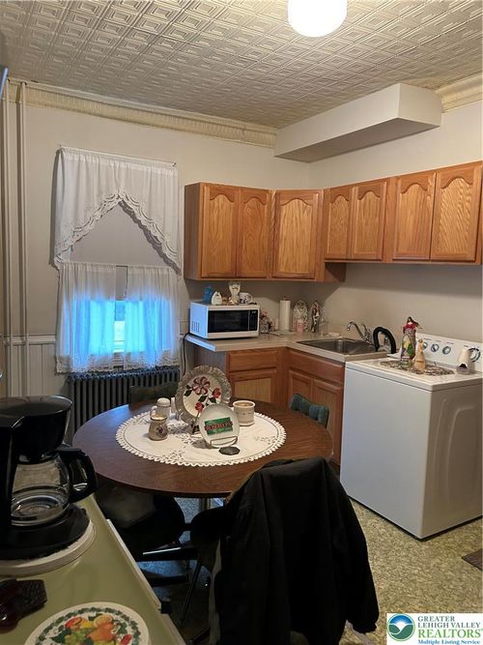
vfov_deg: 67.3
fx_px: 484
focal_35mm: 26
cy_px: 322
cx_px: 242
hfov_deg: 53.0
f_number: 1.5
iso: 500
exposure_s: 1/60
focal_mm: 5.7
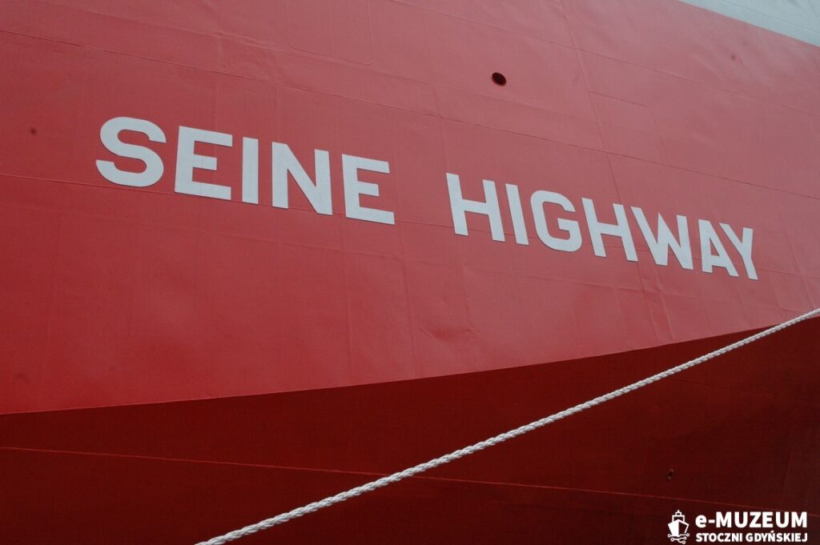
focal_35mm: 36
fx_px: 819
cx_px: 410
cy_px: 272
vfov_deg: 36.8
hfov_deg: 53.2
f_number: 13
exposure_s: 1/160
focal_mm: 24
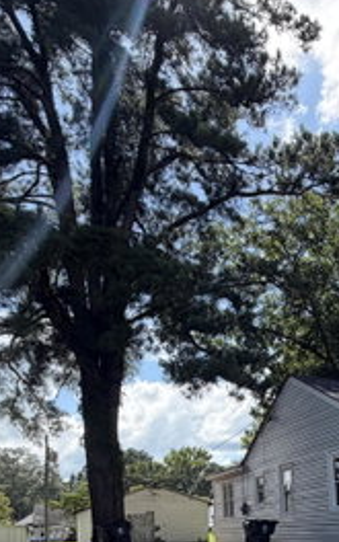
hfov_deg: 30.9
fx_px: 532
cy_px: 478
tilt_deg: +4.9
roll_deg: +4.0
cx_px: 387
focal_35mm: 36
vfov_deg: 48.8
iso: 32
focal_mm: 2.22
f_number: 2.2
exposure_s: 1/770
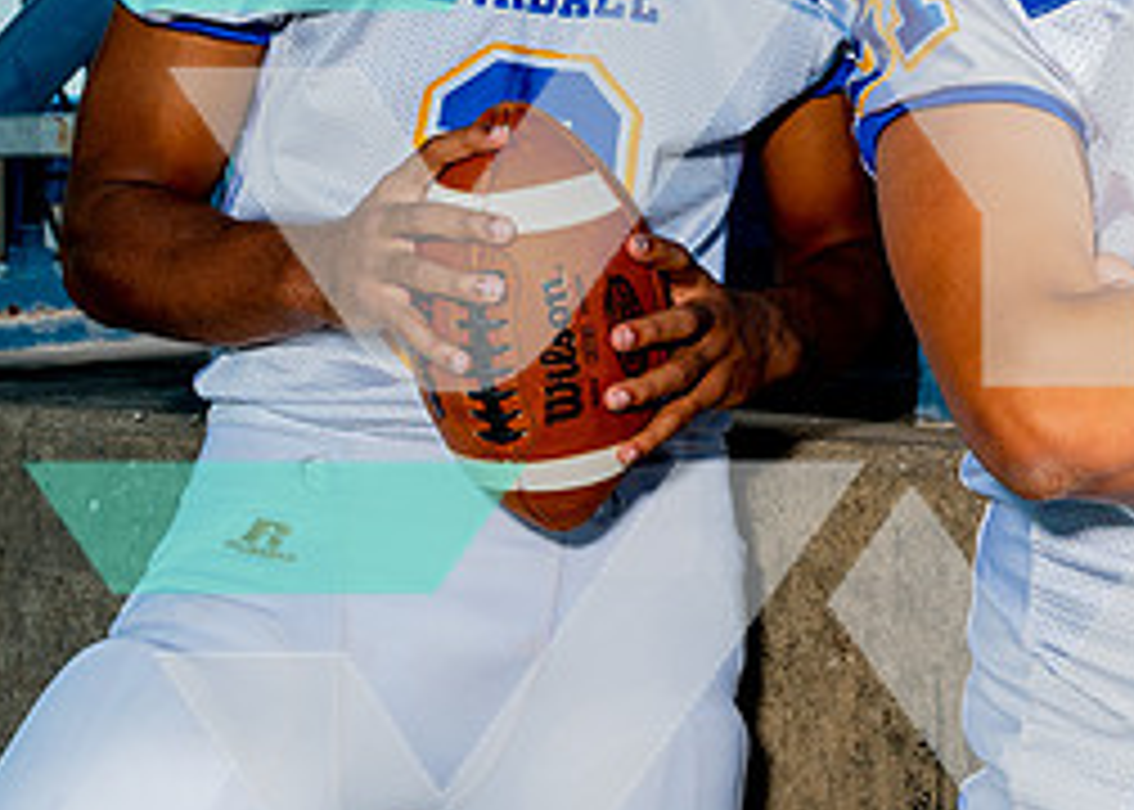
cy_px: 135
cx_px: 1283
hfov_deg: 19.6
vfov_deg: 14.7
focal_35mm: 97
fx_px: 3124
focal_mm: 40
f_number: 11
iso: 125
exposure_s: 1/125
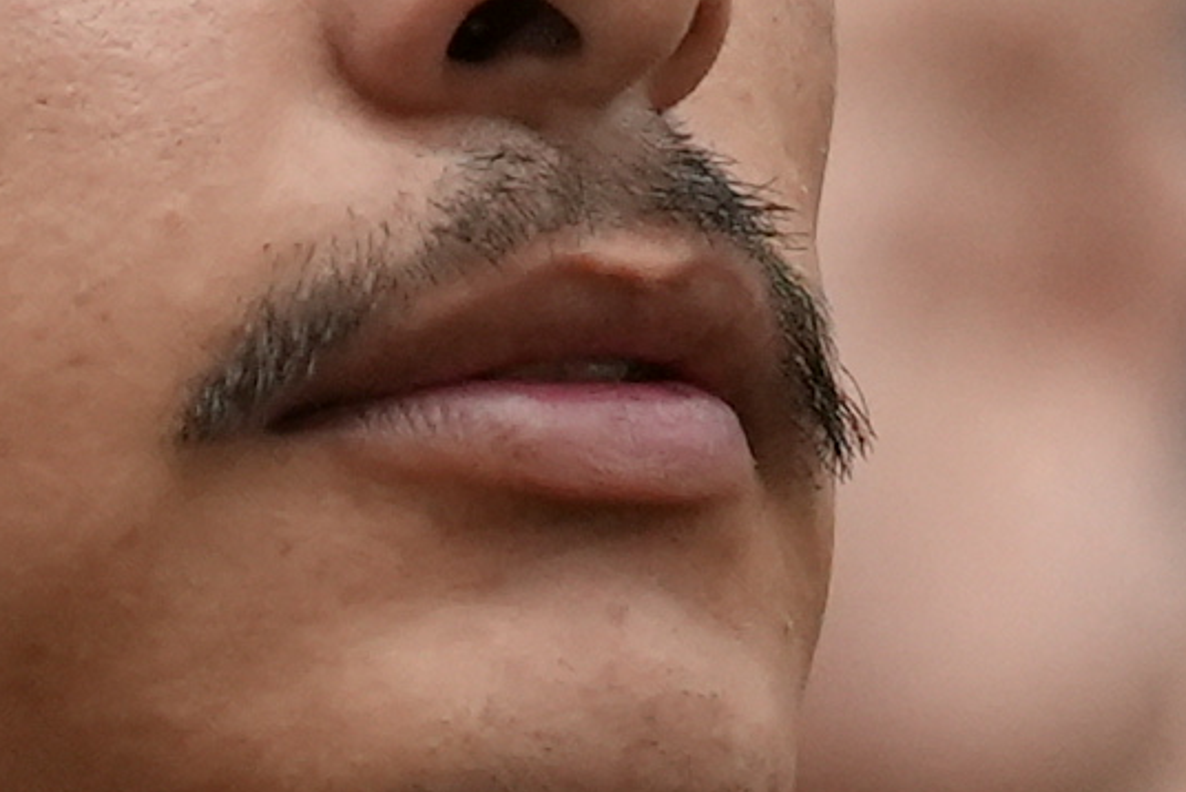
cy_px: 929
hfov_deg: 1.3
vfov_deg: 0.9
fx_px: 52111
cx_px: -24
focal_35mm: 1581
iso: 5000
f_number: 4
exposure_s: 1/250
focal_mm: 200
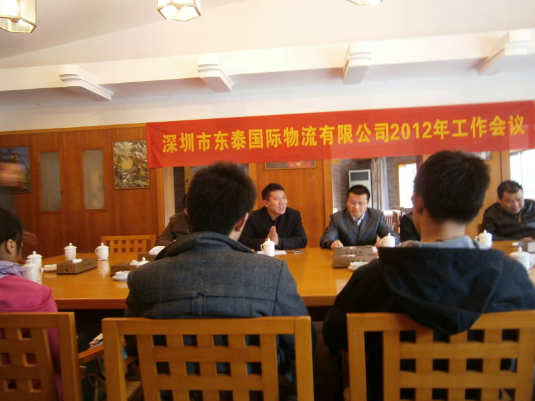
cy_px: 200
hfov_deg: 67.3
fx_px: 402
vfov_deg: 53.1
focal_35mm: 26
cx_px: 268
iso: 125
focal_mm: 4.7
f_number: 2.8
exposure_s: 1/4
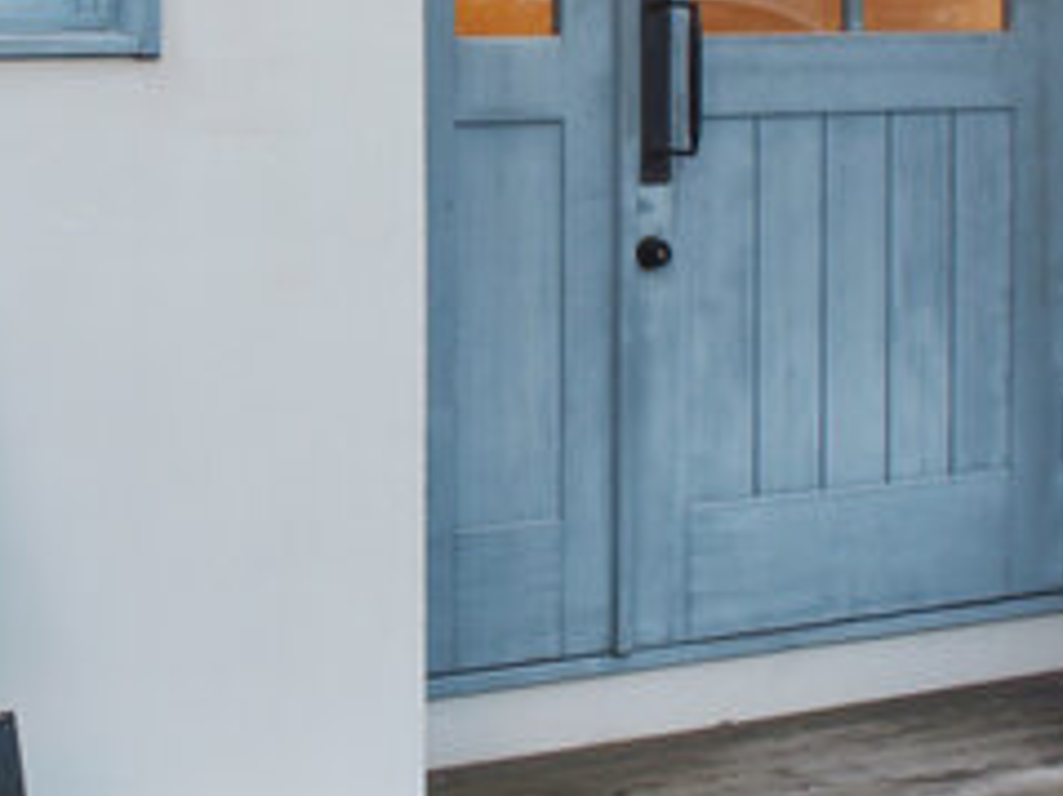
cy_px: -13
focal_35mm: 91
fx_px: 2793
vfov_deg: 15.9
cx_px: 383
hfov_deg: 21.5
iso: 200
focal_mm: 17
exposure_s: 1/160
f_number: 4
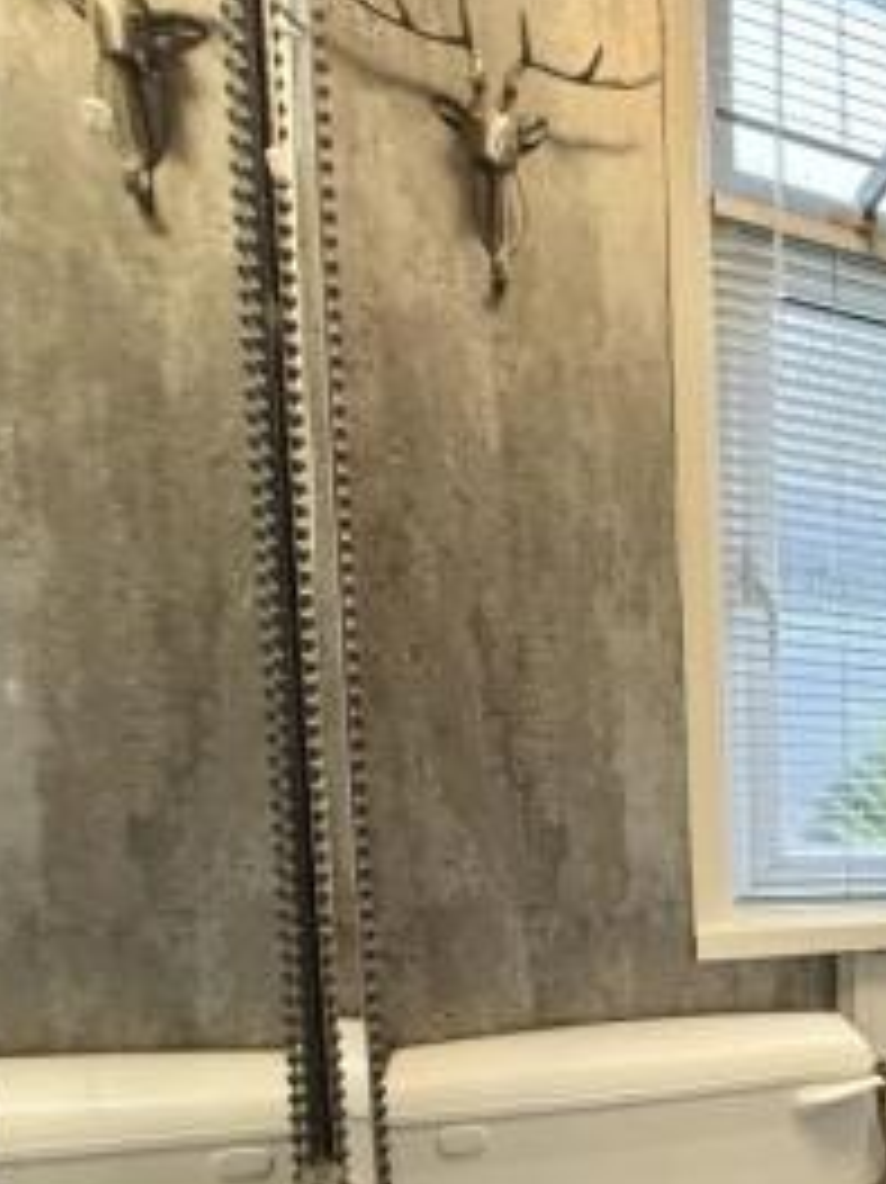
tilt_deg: -8.1
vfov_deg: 54.4
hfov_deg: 34.4
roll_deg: -1.5
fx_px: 1059
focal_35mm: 31
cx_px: 1109
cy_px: 948
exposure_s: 1/100
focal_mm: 2.22
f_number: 2.2
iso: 200
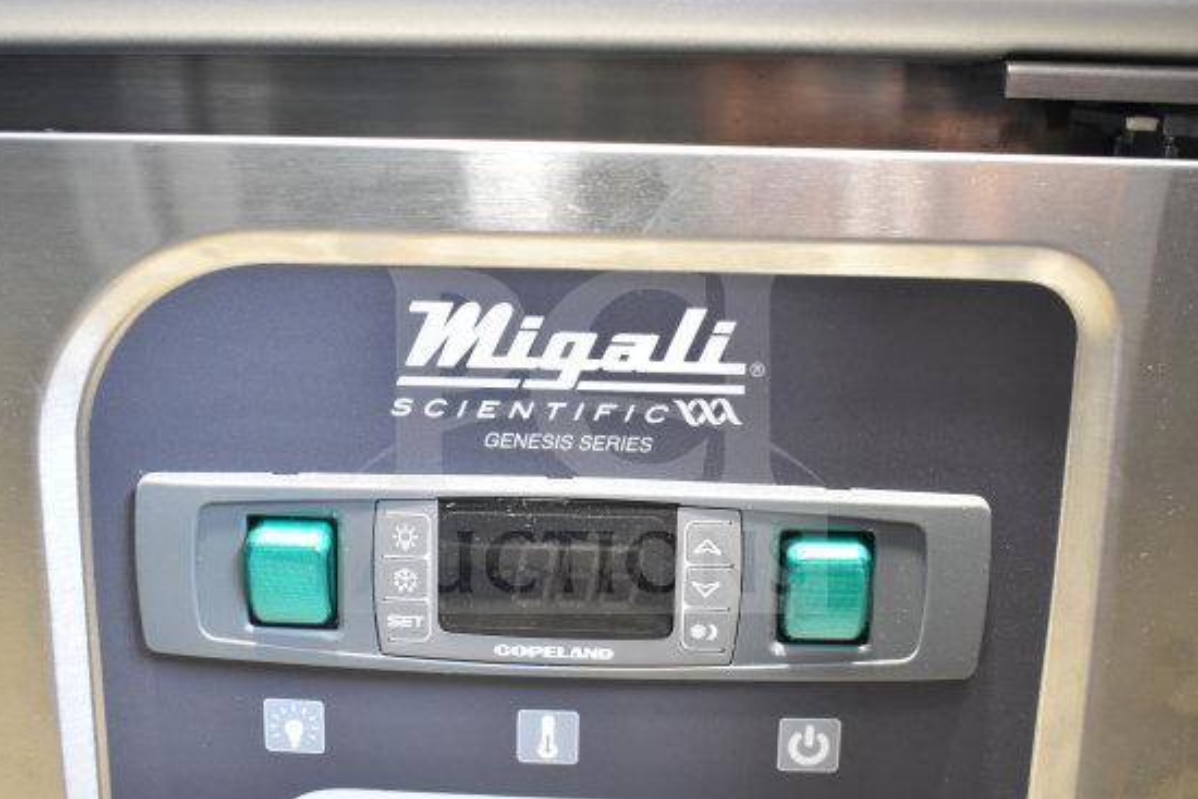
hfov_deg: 46.8
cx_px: 582
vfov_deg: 32.2
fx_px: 1383
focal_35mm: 42
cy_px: 441
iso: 1100
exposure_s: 1/40
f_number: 4
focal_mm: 25
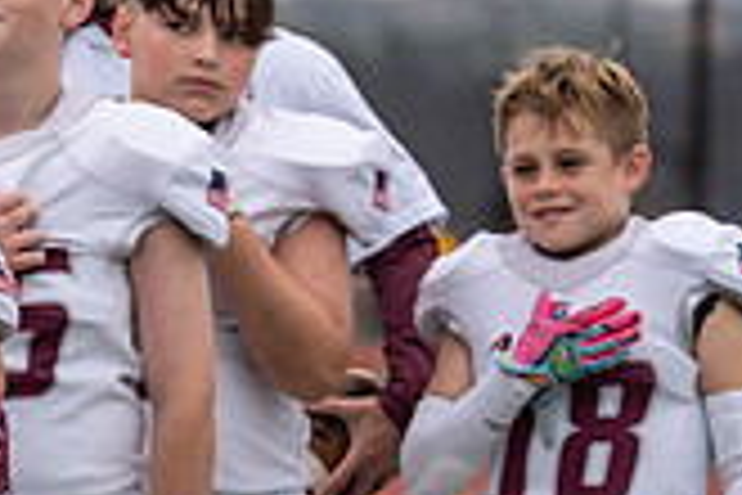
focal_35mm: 414
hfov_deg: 4.9
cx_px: -364
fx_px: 8532
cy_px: 533
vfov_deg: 3.3
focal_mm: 118
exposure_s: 1/1250
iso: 500
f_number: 2.8
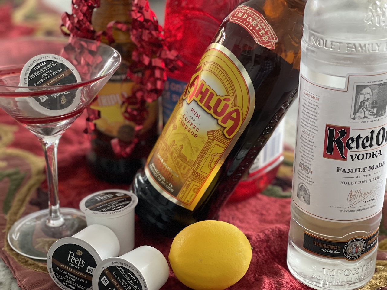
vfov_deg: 22.9
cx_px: 194
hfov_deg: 30.3
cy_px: 145
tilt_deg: -26.5
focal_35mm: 64
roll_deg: -0.1
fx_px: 716
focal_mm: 7.5
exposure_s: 1/37
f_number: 2.2
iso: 400
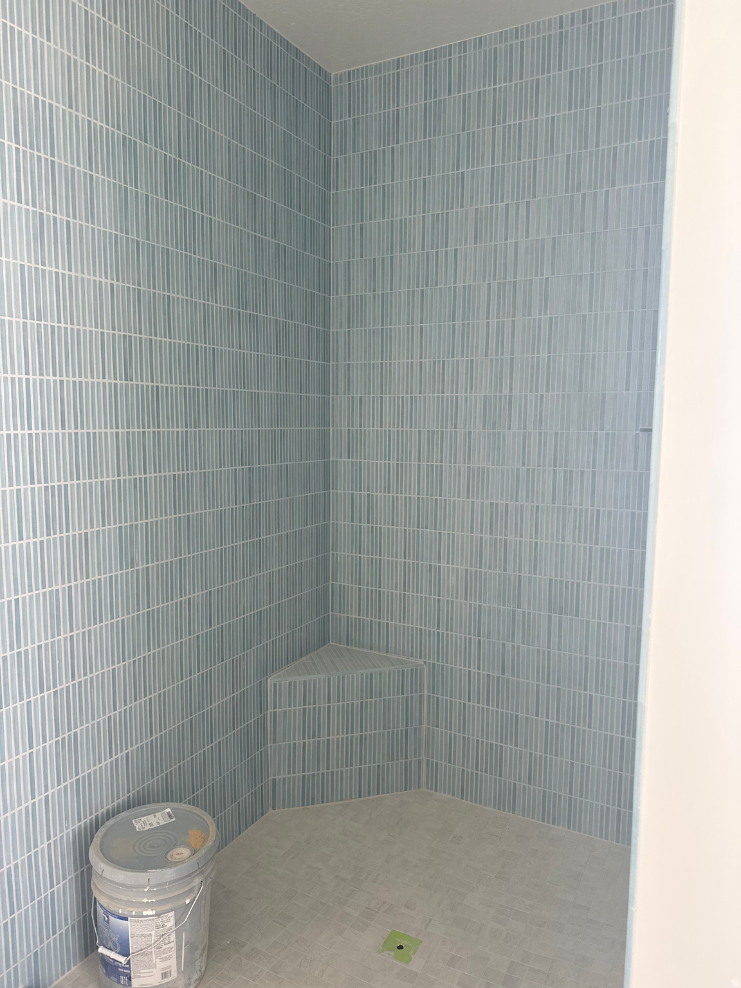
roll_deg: -0.7
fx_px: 685
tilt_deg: -4.7
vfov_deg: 71.6
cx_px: 370
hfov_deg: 56.8
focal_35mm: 24
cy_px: 494
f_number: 1.78
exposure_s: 1/128
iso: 125
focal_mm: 6.76
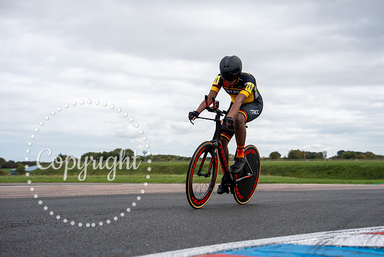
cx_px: 192
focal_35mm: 61
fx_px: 651
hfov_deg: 32.9
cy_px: 128
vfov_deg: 22.3
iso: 100
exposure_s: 1/1000
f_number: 3.5
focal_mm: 61
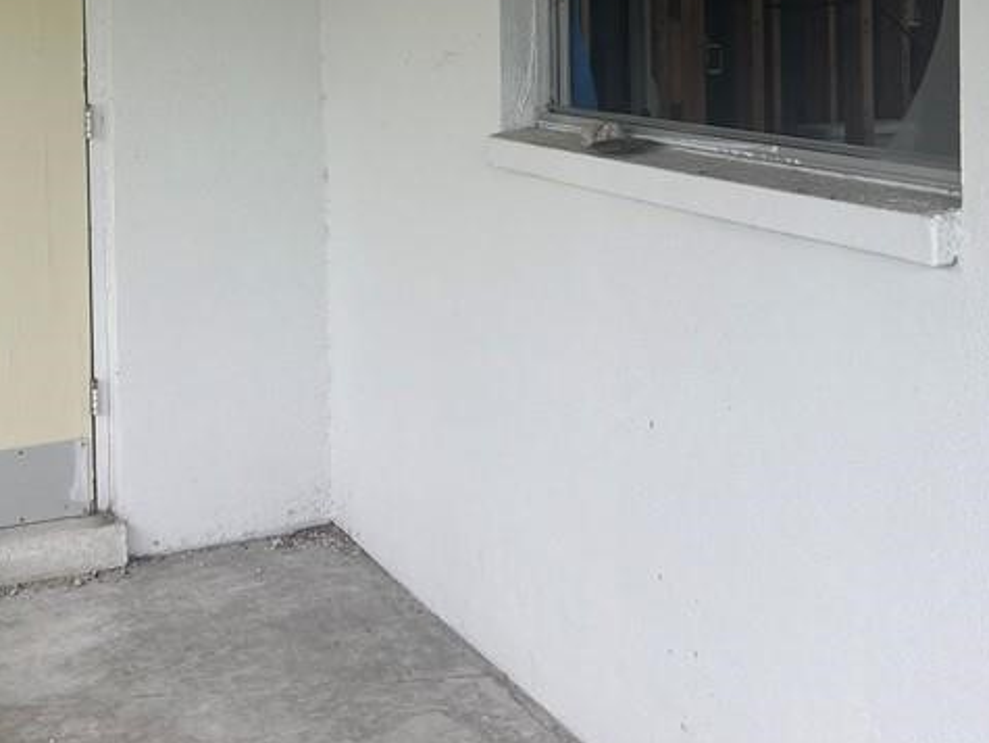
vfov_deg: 25.1
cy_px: 33
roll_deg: +1.6
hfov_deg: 34.0
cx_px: 314
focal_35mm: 56
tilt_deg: -1.9
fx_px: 1601
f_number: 1.5
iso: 40
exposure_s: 1/163
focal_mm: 5.7
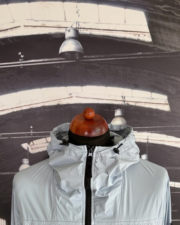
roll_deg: -2.0
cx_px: 99
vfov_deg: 51.8
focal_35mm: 34
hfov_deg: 43.3
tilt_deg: -11.7
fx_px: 226
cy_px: 151
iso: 160
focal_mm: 6.76
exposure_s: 1/121
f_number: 1.78
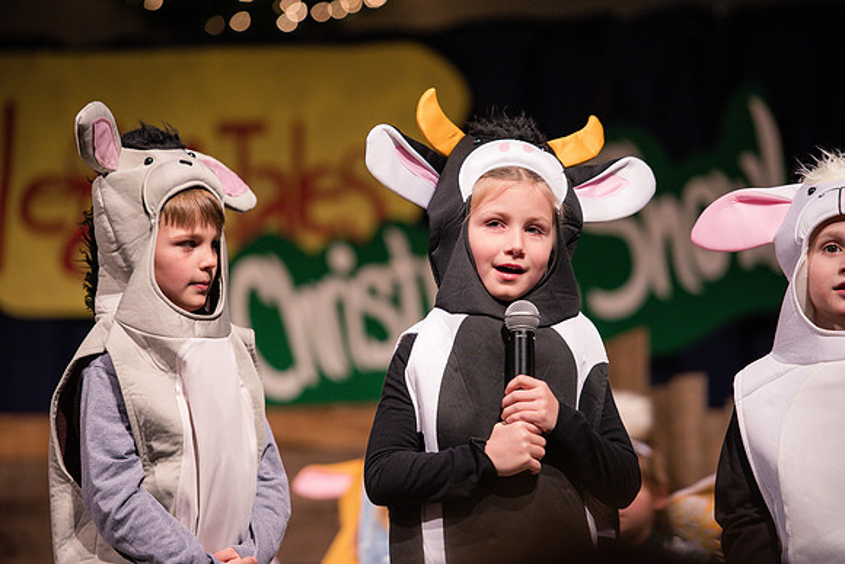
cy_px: 282
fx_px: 3991
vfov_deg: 8.1
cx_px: 422
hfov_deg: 12.1
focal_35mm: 170
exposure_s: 1/500
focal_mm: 170
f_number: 2.8
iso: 1600
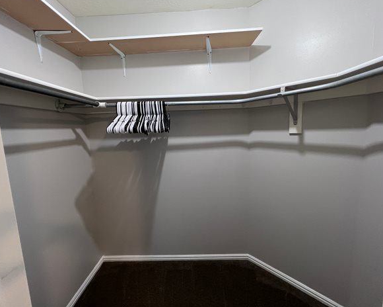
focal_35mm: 14
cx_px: 191
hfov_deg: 100.7
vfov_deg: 88.0
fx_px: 159
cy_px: 150
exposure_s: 1/60
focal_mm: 1.57
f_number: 1.8
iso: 250
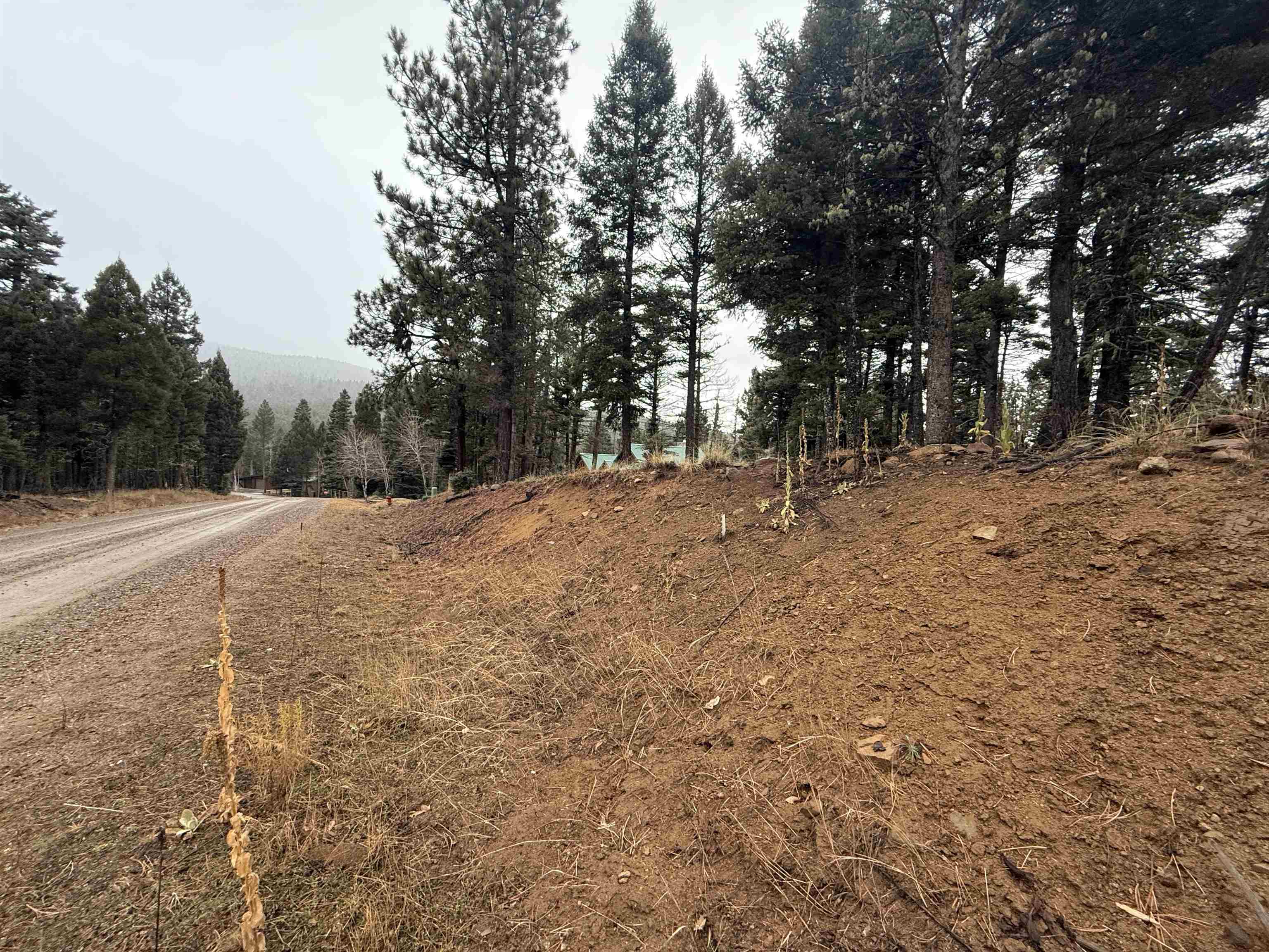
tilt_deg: -1.3
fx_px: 513
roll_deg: -2.0
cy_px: 476
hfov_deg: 102.1
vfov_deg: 85.7
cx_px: 634
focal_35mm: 14
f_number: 2.2
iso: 200
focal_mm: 2.22
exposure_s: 1/99
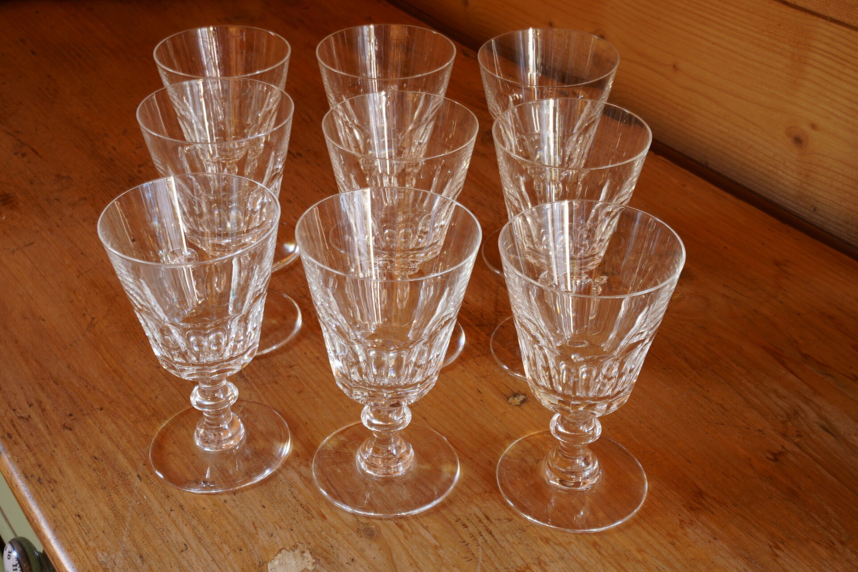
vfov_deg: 27.5
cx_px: 429
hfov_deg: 40.3
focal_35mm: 49
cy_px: 286
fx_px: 1168
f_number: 22
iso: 200
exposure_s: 4
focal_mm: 49
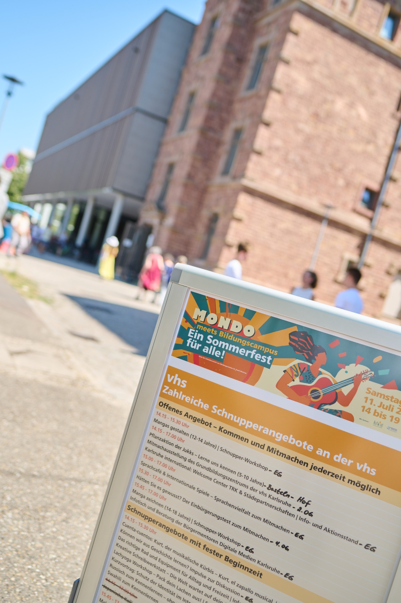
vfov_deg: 54.5
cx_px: 200
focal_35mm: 35
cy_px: 302
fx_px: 586
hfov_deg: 37.8
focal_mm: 35
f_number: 2.8
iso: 100
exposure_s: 1/1250
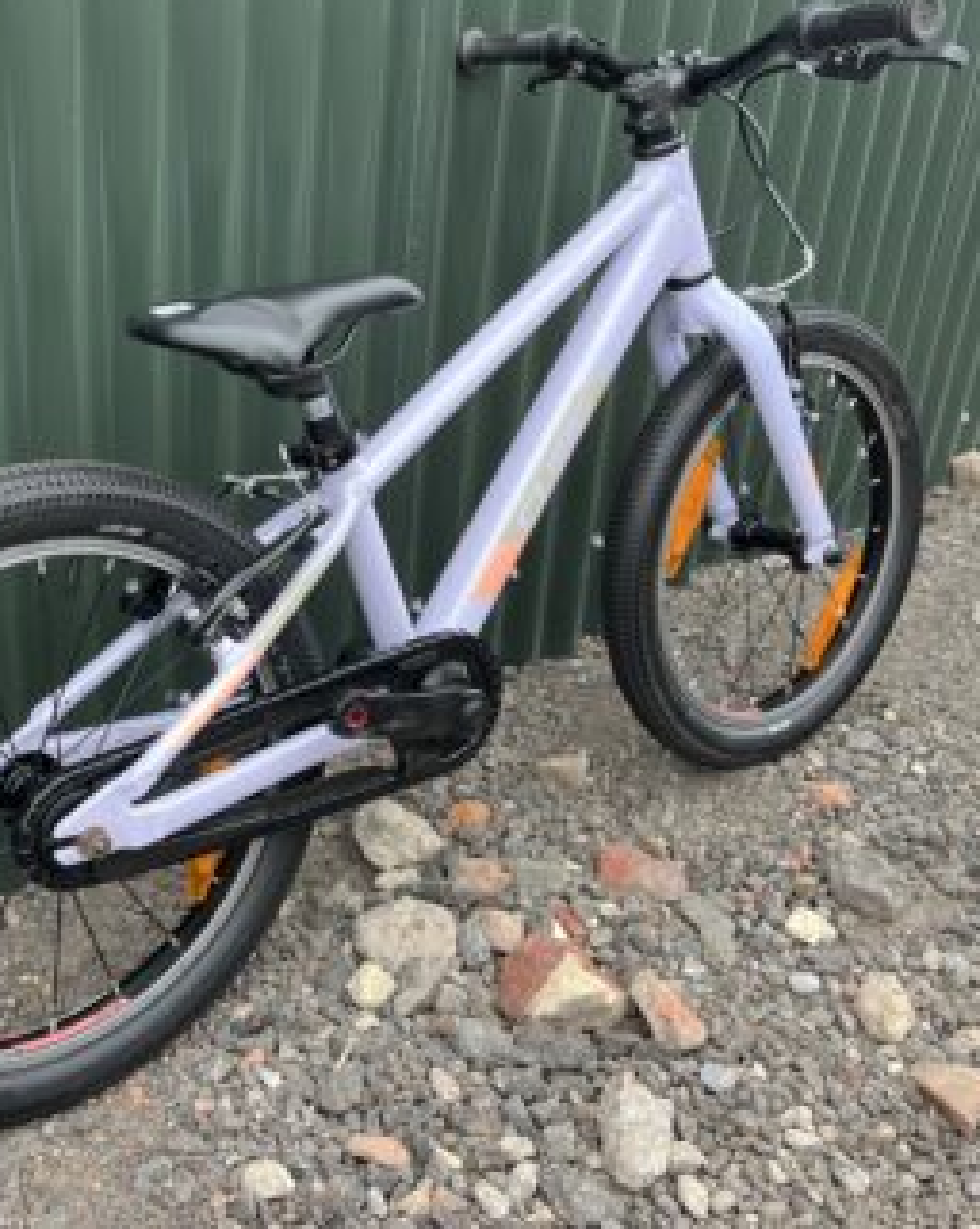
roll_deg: -3.3
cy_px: 544
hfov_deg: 38.7
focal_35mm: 38
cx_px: 333
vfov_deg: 47.9
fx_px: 1380
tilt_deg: -24.3
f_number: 1.6
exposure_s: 1/298
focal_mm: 5.1
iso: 50
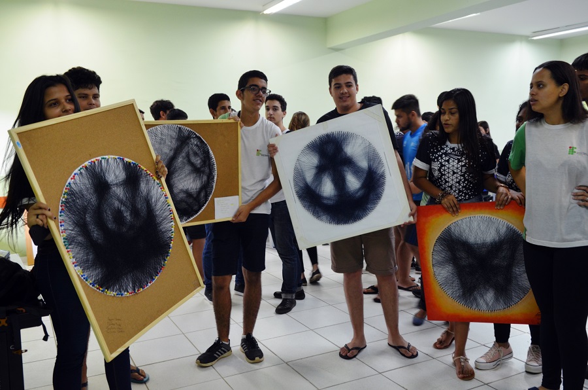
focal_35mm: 34
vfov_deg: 38.2
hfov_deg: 55.2
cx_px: 294
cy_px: 195
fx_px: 562
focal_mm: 23
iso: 800
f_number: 3.5
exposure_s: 1/50
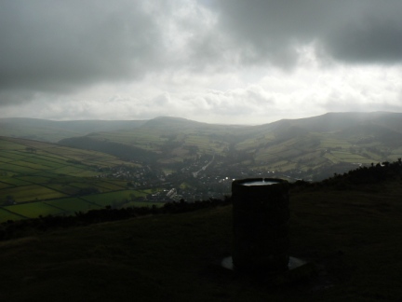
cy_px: 151
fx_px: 418
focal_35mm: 36
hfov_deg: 51.4
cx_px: 201
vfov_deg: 39.7
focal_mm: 6
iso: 80
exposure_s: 1/800
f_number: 8
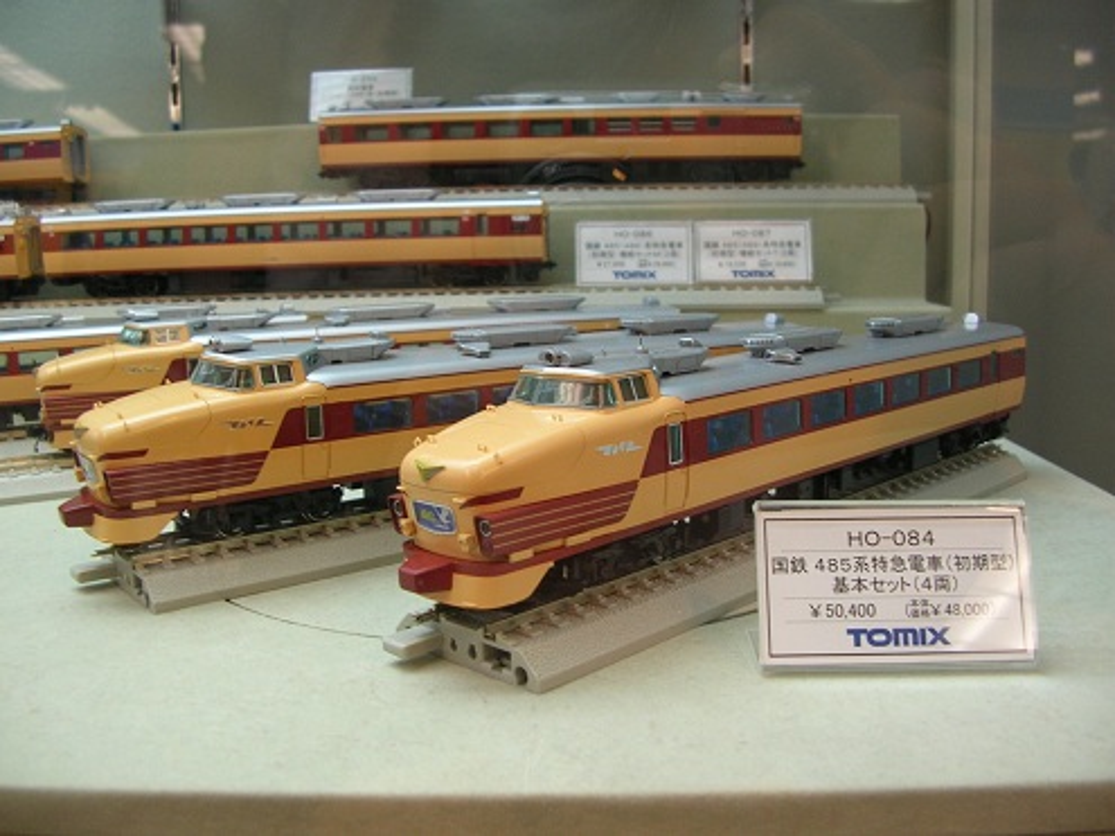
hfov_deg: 52.6
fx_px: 1127
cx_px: 558
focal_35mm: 35
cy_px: 418
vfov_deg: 40.7
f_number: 2.8
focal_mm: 5.8
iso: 50
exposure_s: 1/16.6
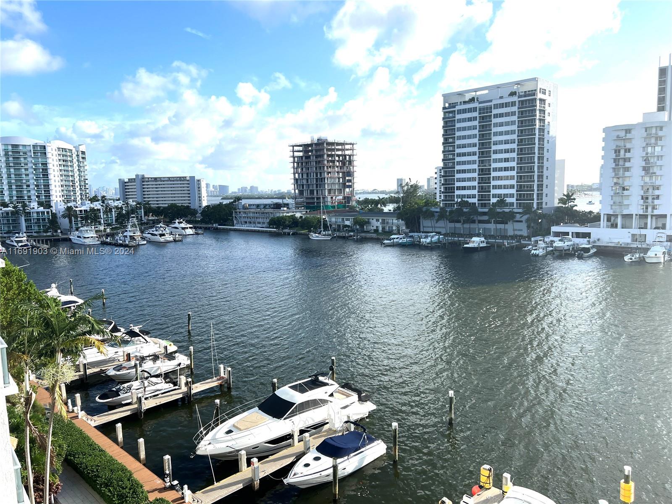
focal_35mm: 26
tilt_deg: -7.7
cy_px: 252
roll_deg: +1.8
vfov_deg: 53.1
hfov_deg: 67.3
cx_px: 336
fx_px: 505
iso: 50
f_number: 1.5
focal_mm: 5.7
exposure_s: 1/4630
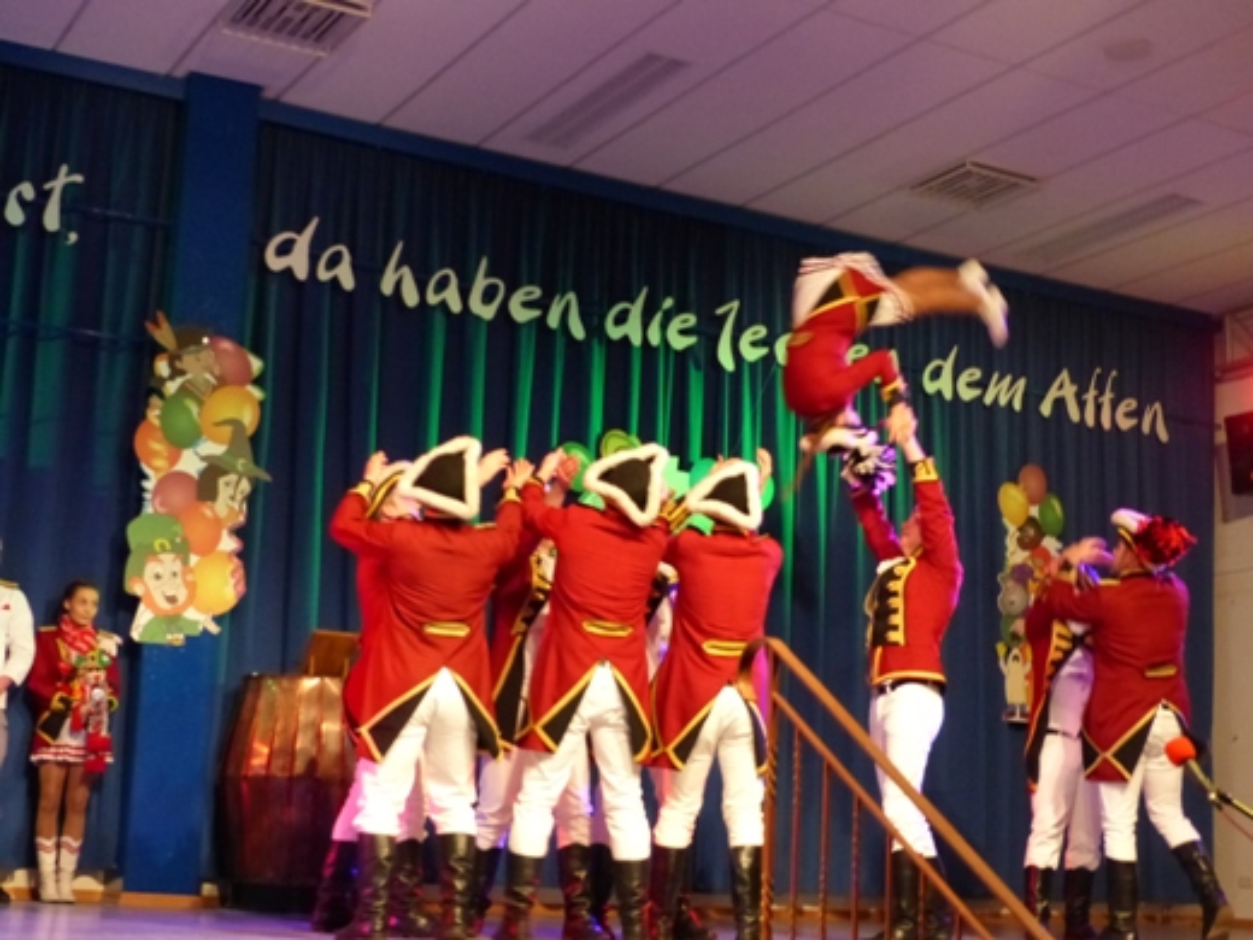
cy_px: 470
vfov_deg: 28.0
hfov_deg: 36.8
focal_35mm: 52
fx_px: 1882
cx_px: 626
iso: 800
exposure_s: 1/50
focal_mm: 9.4
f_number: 2.8
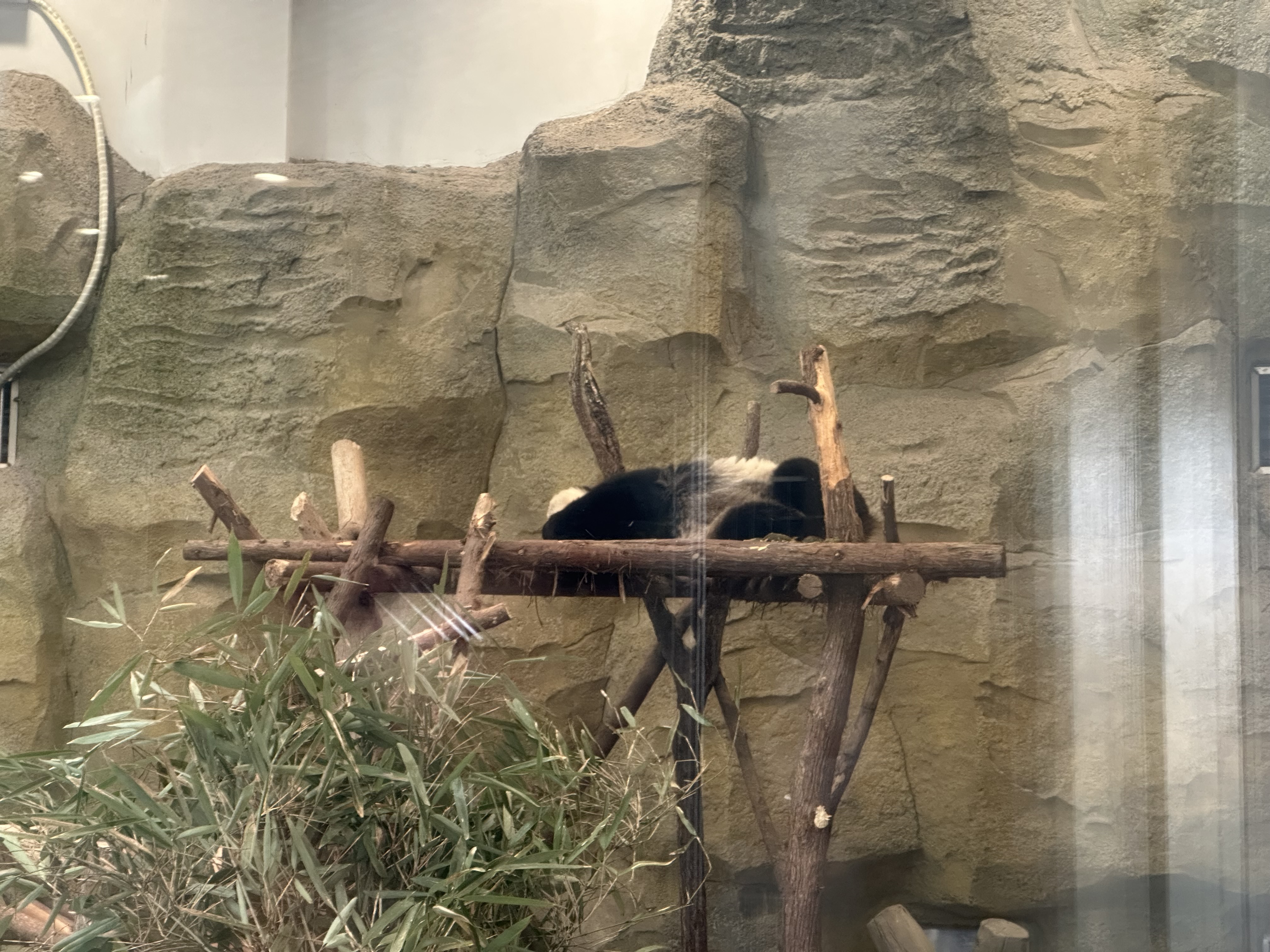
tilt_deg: +6.8
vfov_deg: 19.1
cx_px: 635
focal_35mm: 77
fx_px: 2825
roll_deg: -0.8
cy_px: 476
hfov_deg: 25.3
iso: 320
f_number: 2.8
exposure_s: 1/60
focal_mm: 9
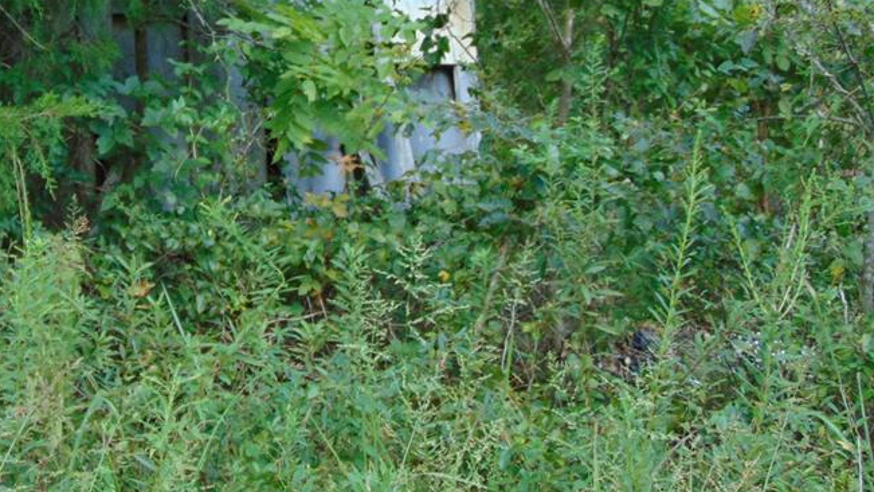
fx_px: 1390
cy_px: 31
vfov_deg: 19.6
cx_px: 220
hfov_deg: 34.2
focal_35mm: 60
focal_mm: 6.3
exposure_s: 1/100
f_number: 3.2
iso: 80
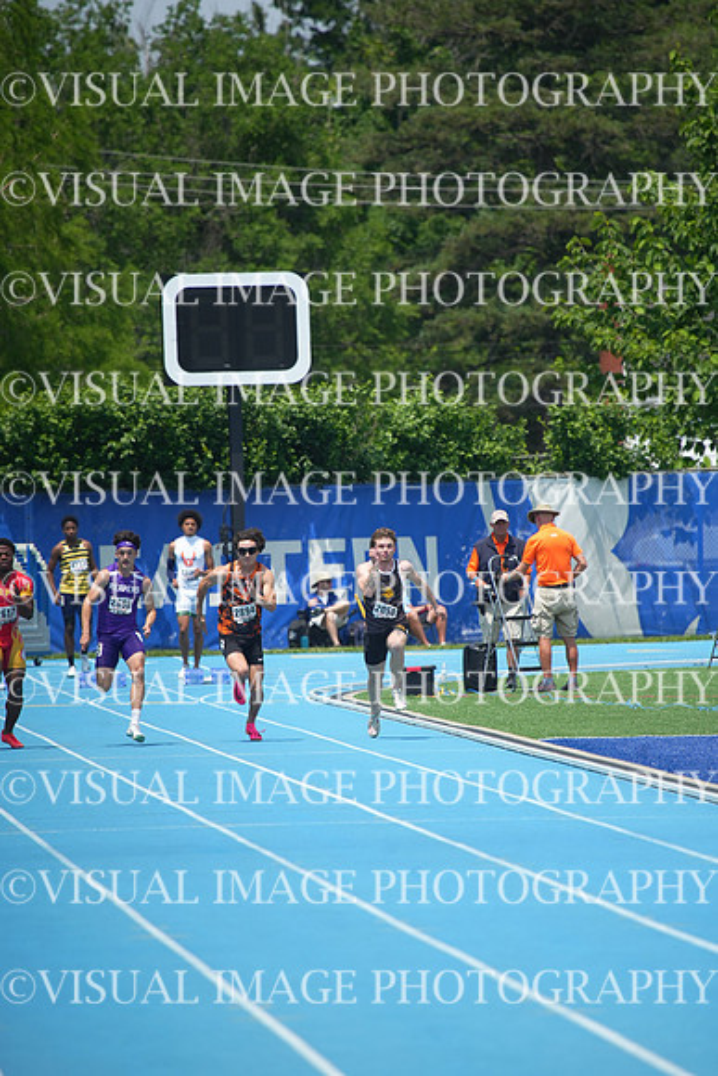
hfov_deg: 3.4
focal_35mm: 400
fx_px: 11959
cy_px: 538
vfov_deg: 5.2
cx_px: 359
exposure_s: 1/1600
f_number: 5.6
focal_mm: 400
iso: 400
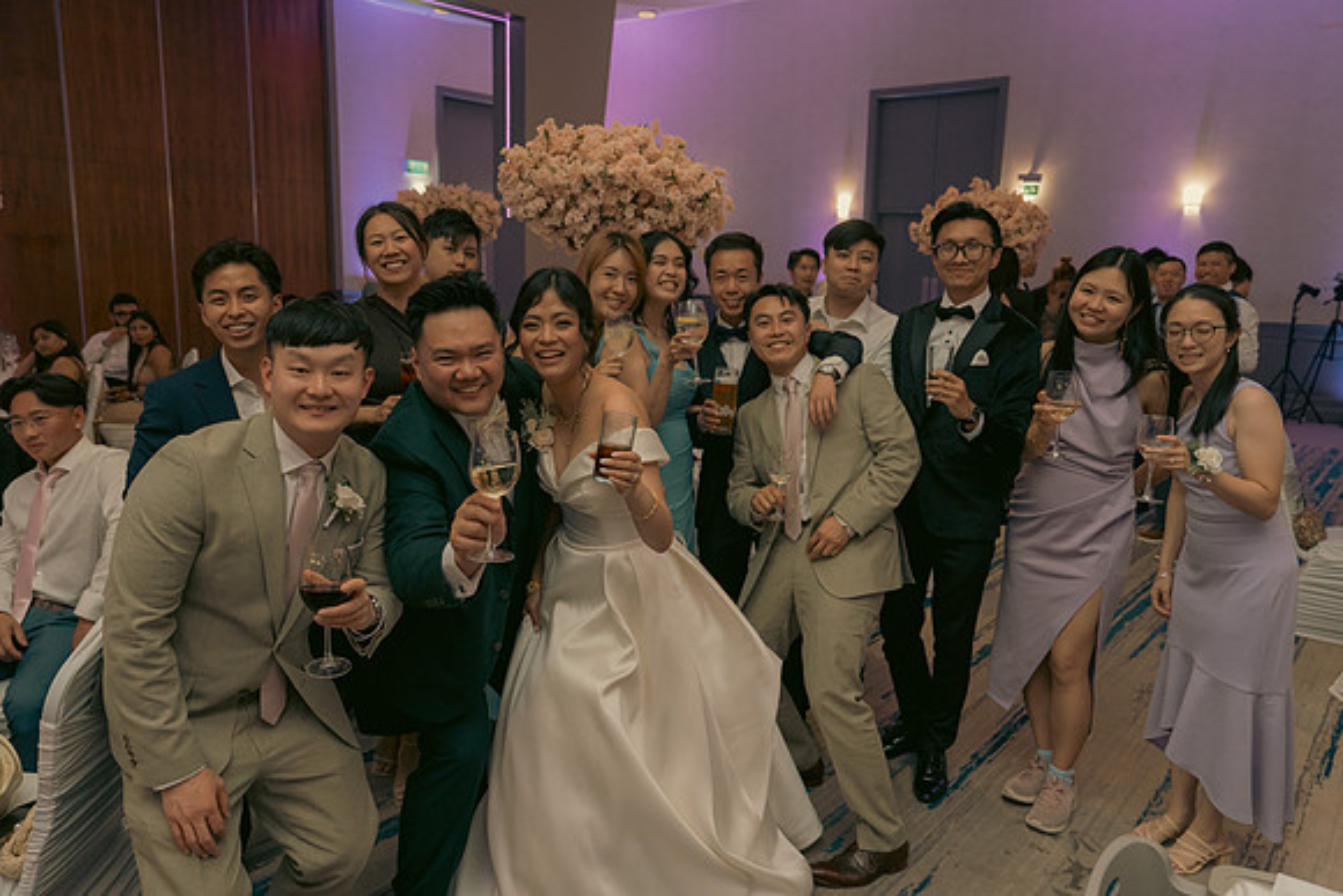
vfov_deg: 48.0
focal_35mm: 27
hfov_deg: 67.4
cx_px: 672
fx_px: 1007
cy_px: 448
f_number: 3.5
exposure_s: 1/160
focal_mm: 27
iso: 2500
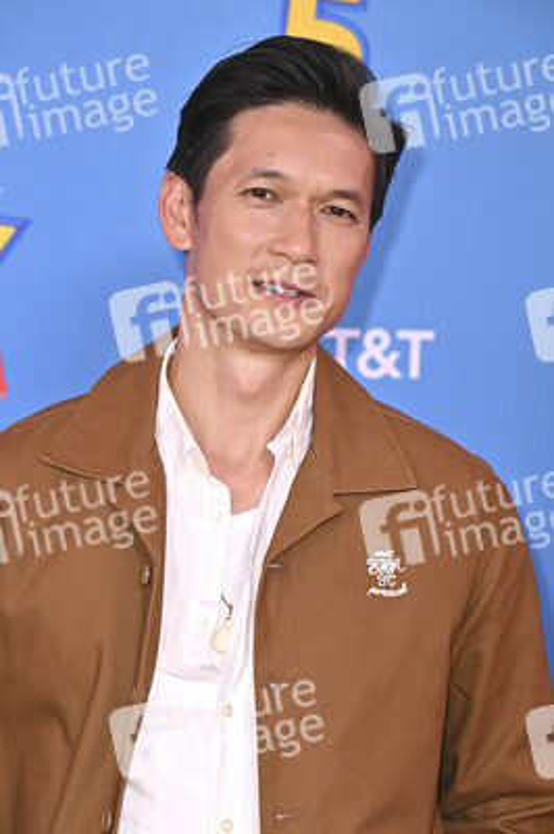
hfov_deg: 10.5
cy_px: 417
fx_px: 3029
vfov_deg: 15.7
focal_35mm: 131
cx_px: 277
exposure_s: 1/250
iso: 1250
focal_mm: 131
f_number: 6.3
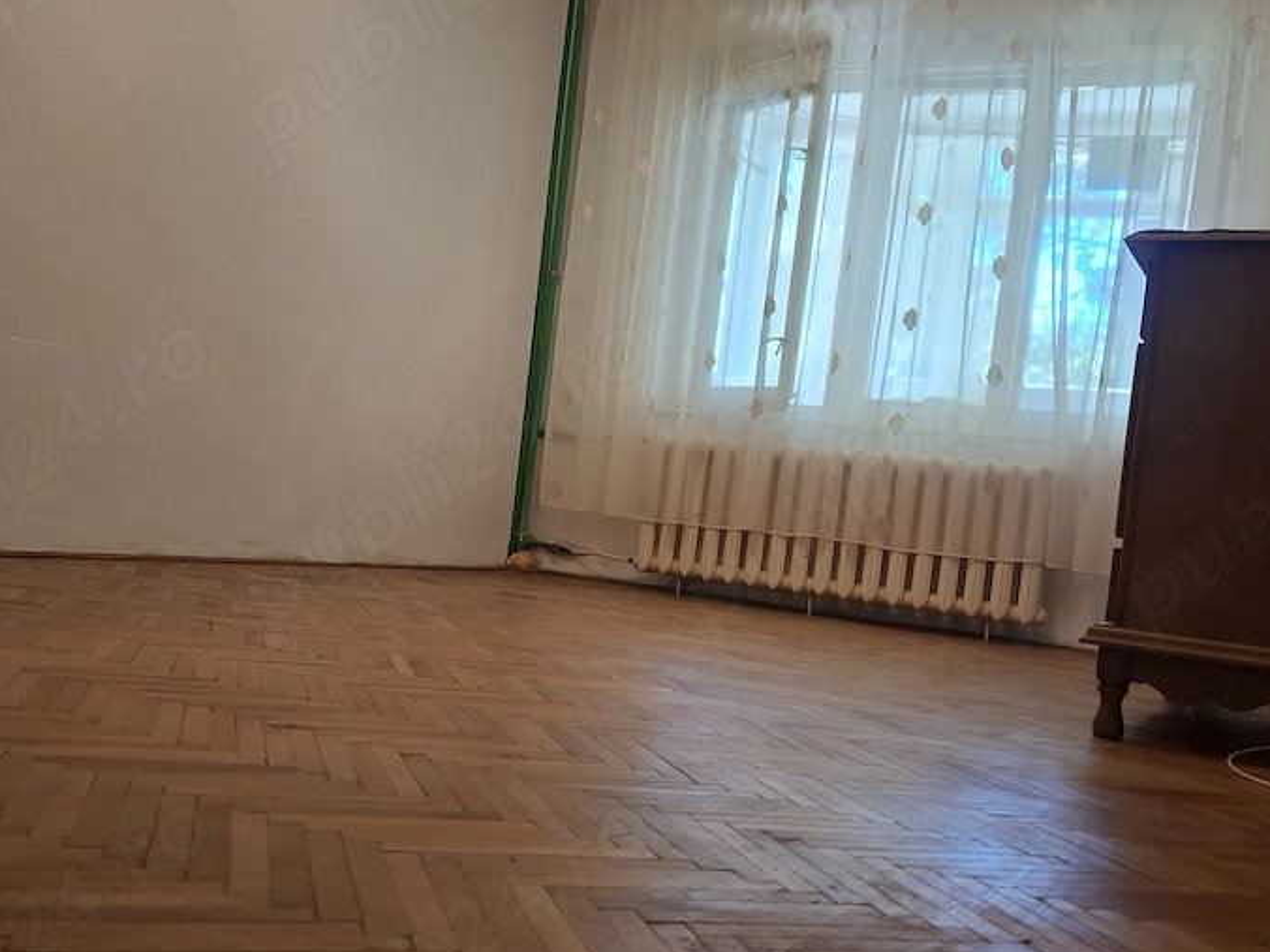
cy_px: 509
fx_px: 1247
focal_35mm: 34
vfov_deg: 41.8
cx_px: 665
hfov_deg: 53.9
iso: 250
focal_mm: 5.54
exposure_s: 1/50
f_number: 1.8
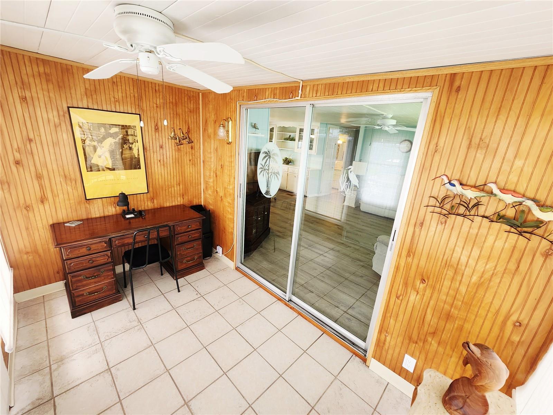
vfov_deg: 89.9
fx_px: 208
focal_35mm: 13
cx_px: 276
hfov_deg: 106.2
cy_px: 208
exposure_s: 1/60
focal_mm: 2.2
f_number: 2.2
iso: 200
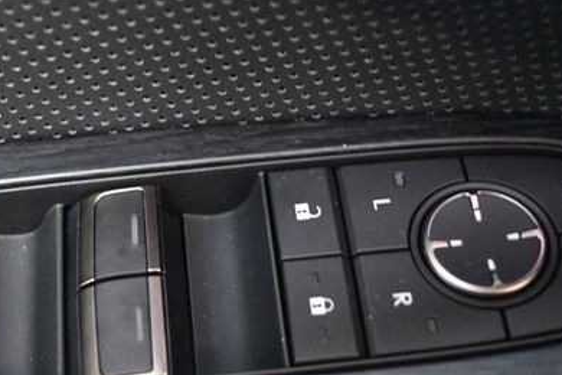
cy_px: 255
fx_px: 999
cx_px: 215
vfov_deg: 21.1
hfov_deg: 31.3
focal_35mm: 64
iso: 12800
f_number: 4.2
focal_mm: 26
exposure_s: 1/60
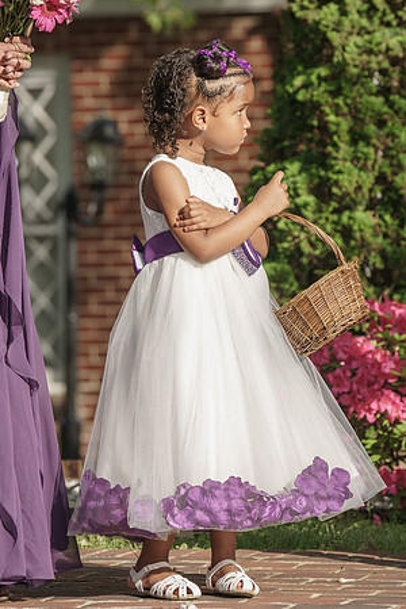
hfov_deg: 4.5
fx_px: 5134
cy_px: 305
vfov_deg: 6.8
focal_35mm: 303
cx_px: 189
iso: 100
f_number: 5.6
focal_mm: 200
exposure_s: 1/250
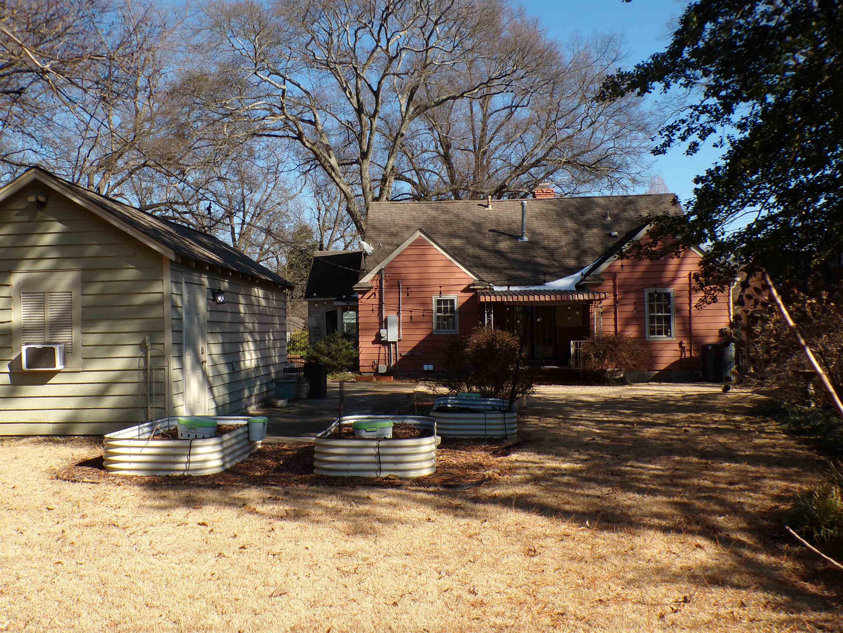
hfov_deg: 56.8
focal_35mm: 32
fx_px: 779
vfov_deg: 44.2
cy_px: 316
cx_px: 422
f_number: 4.8
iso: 100
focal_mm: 5.8
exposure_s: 1/400
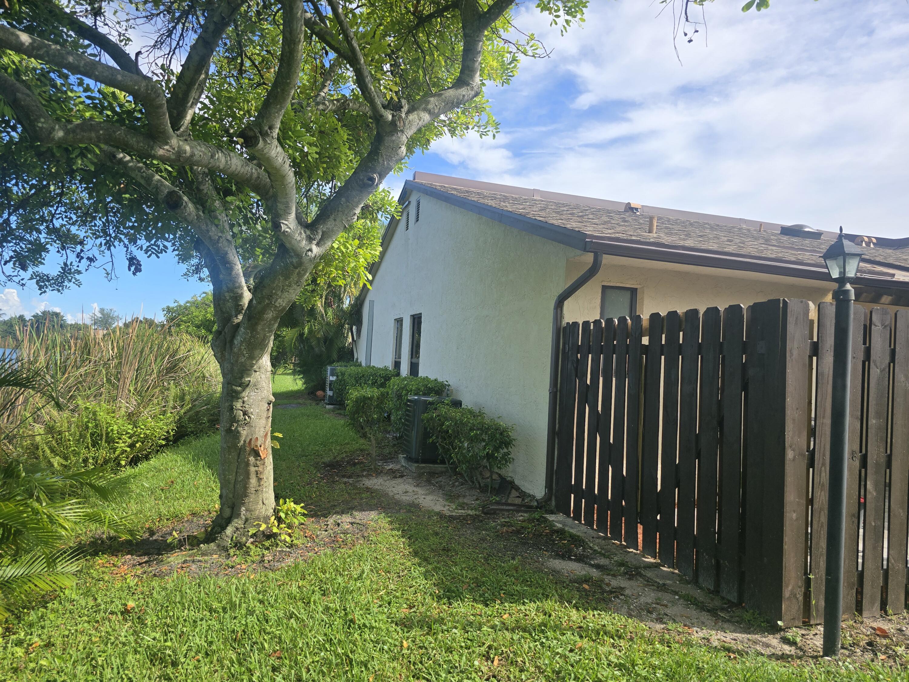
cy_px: 341
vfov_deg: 58.9
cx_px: 454
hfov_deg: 73.9
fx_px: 604
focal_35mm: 23
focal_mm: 6.3
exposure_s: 1/563
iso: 12
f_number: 1.7
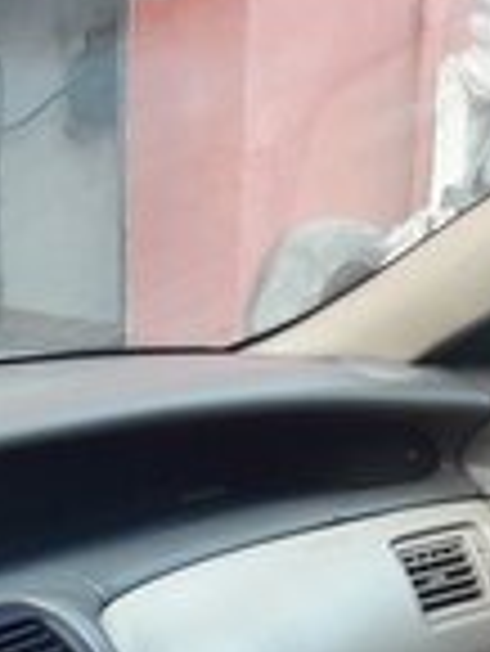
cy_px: 1003
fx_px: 1809
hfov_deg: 15.3
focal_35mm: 96
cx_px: 90
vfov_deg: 18.0
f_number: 1.9
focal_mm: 3.7
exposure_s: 1/100
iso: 50
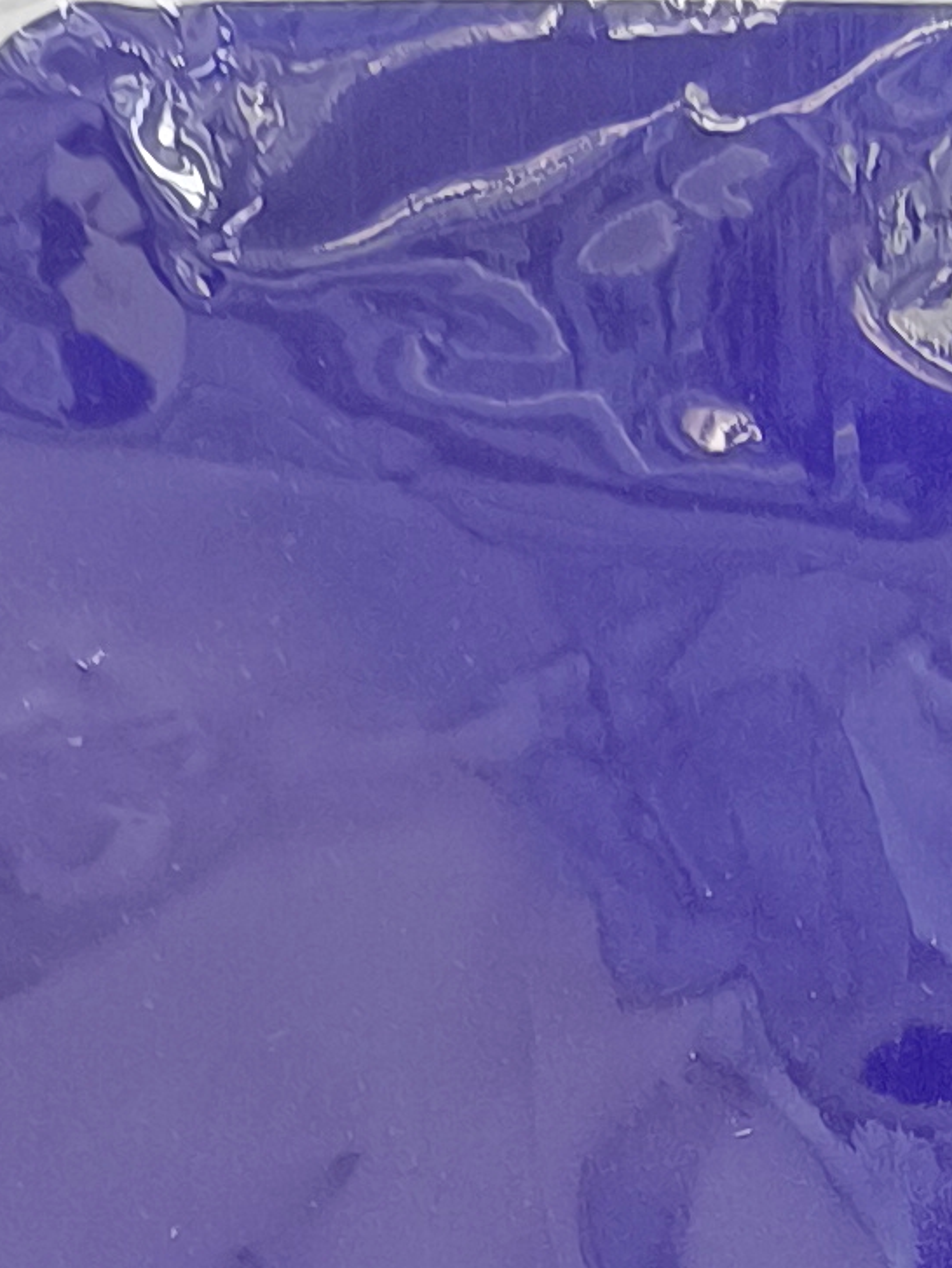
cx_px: 1676
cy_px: 2719
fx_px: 5825
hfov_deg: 9.0
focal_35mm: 159
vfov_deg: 11.0
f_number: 1.7
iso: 100
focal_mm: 4.71
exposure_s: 1/50
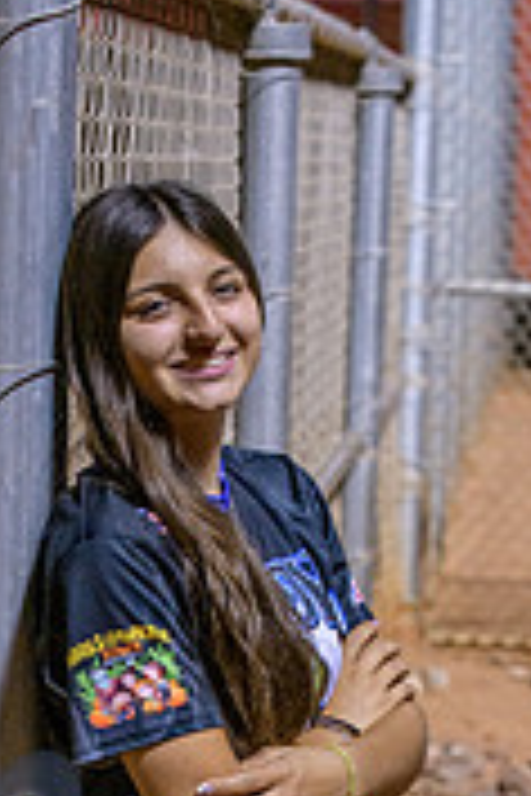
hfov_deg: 7.7
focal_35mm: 178
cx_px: 225
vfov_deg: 11.3
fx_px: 3938
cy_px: 940
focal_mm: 70
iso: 4000
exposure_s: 1/250
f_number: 5
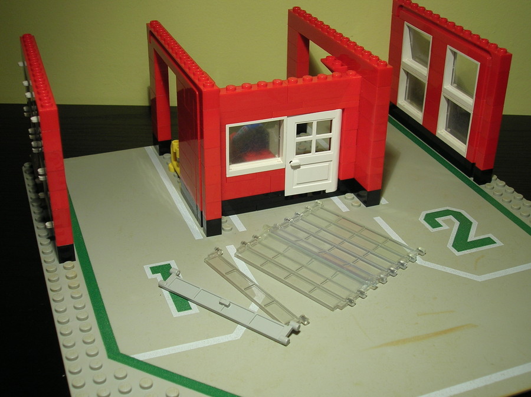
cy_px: 198
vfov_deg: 31.5
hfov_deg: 41.3
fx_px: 705
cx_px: 266
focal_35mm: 46
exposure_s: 1/19.3
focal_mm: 7.7
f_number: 3.2
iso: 50
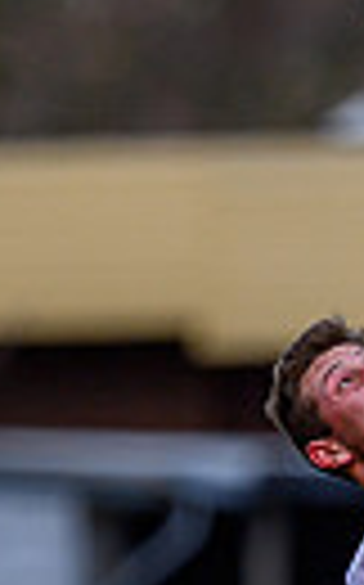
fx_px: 61705
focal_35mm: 3879
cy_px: 880
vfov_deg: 0.5
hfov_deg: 0.3
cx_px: 632
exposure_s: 1/1250
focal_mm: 500
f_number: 4
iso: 140
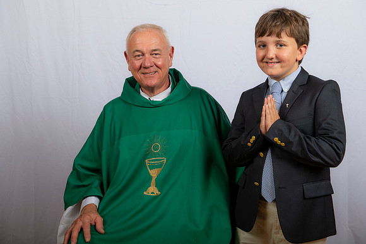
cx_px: 183
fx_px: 569
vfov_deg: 24.2
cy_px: 122
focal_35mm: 56
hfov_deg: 35.7
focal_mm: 56
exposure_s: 1/200
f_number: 8
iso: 320
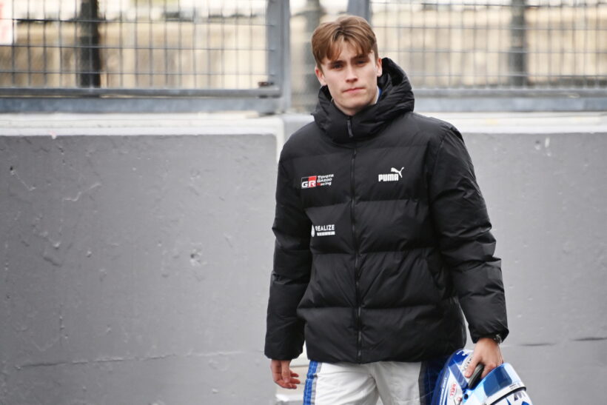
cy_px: 202
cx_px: 304
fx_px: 5059
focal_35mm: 300
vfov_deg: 4.6
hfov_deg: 6.9
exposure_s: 1/1500
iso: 800
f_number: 5.6
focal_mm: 300
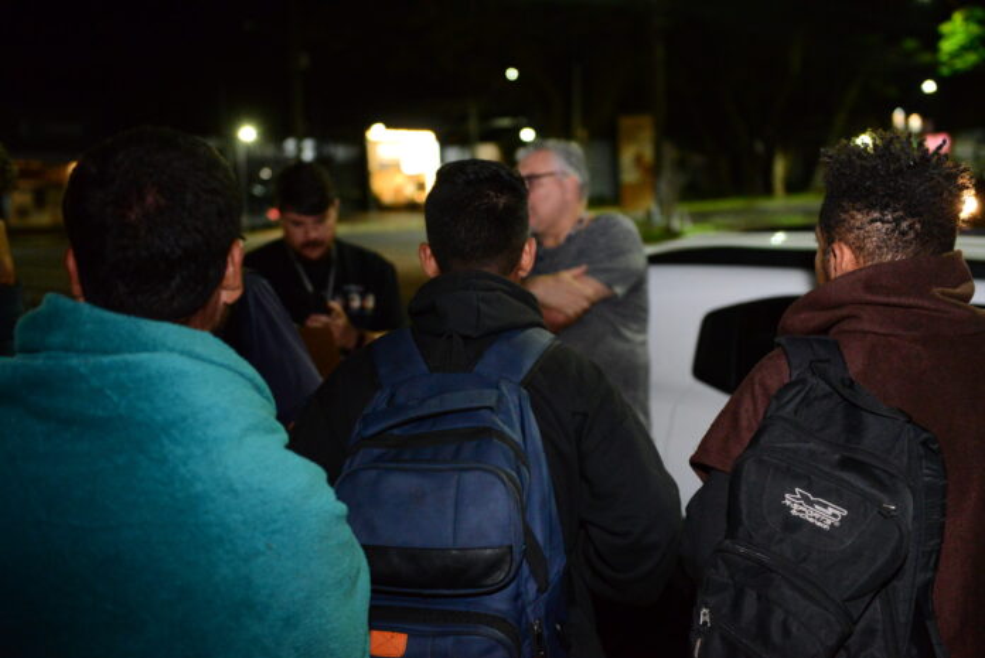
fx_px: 1314
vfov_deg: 28.1
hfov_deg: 41.1
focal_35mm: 48
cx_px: 492
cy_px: 329
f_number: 2.8
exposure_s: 1/200
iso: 6400
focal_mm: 48
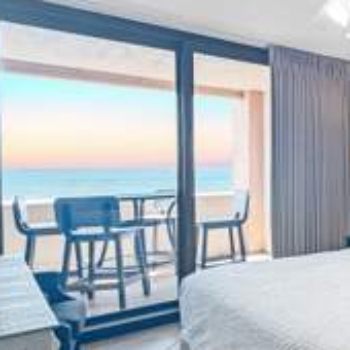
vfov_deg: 45.9
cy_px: 252
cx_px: 439
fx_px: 400
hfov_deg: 35.1
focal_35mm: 35
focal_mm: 2.22
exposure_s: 1/120
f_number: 2.2
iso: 125
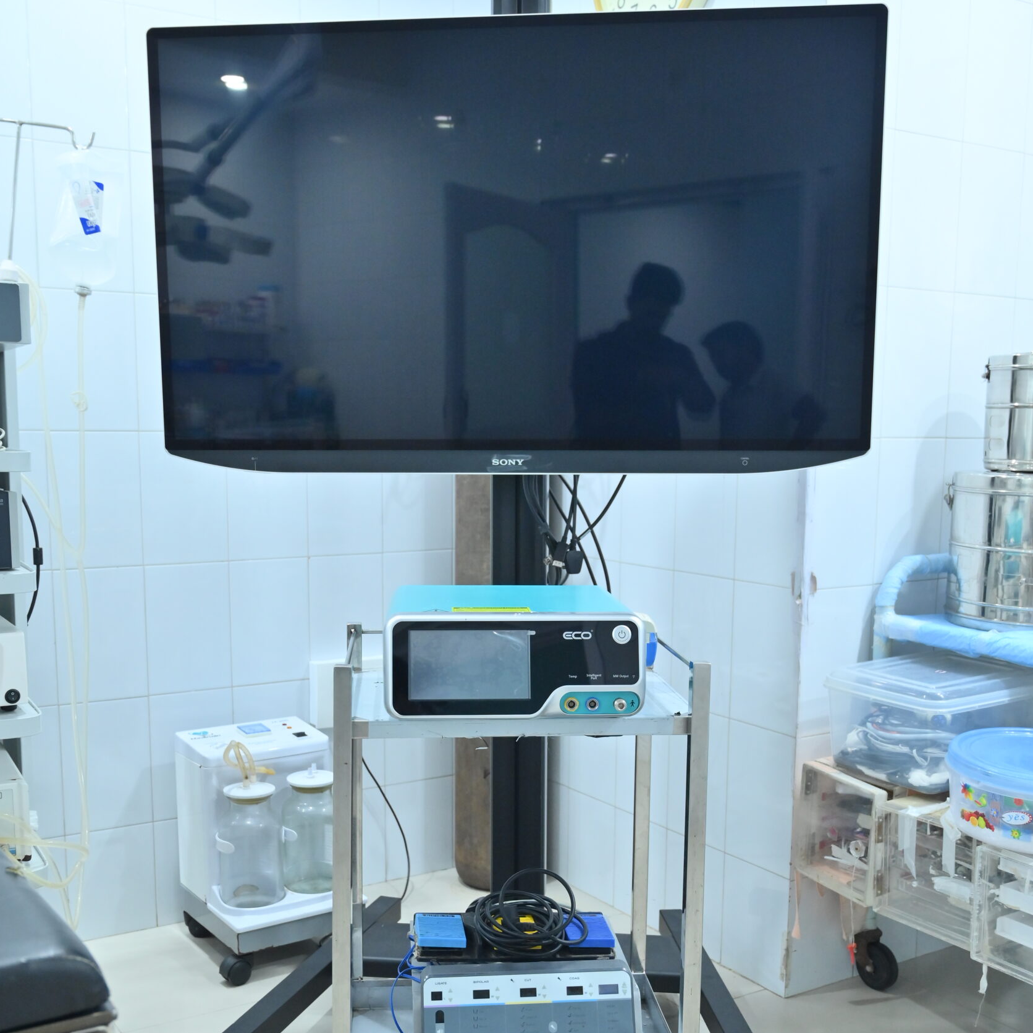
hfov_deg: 42.8
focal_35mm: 39
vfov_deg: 42.6
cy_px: 617
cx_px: 522
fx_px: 1317
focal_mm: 30
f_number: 4.5
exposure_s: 1/125
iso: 2000
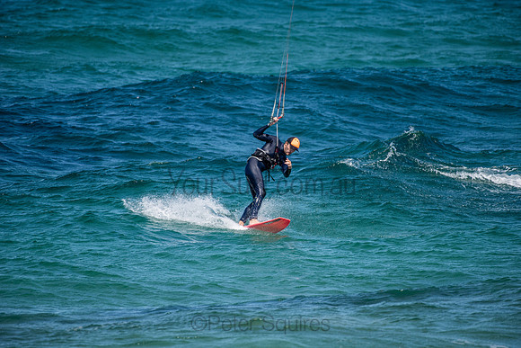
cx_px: 260
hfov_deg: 4.1
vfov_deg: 2.8
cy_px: 174
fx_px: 7237
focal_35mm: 500
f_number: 5.6
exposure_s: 1/2500
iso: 280
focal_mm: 500
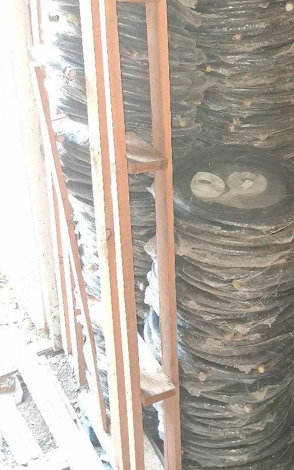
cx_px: 262
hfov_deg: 27.1
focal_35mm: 46
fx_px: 590
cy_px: 123
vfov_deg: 42.3
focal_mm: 4
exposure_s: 1/25
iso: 500
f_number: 1.8
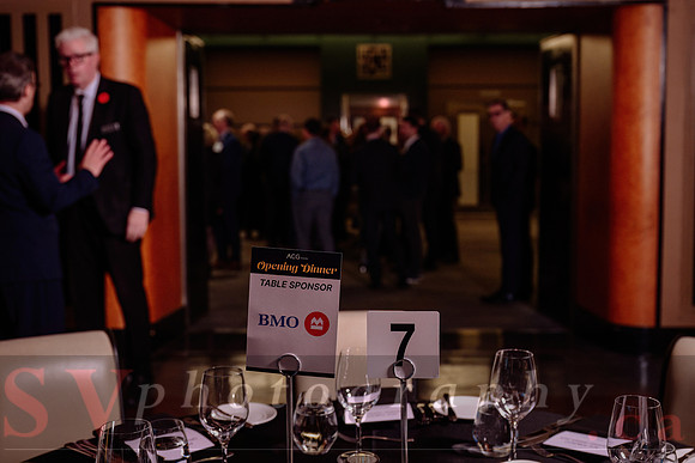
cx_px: 362
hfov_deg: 44.3
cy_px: 214
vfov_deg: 30.4
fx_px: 853
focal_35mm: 44
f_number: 3.5
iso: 800
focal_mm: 39
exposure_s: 1/50
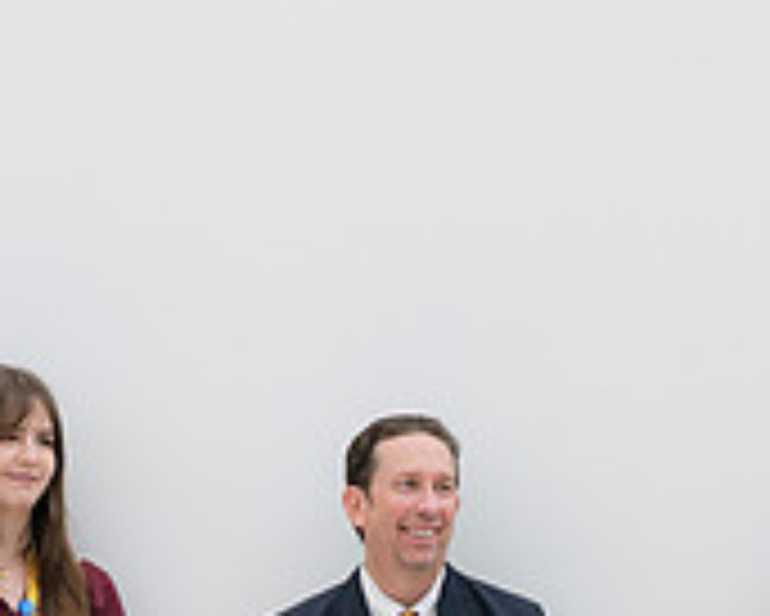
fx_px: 9782
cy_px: 715
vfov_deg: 3.6
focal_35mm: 429
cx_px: -185
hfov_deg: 4.5
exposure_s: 1/160
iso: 180
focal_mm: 90
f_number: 4
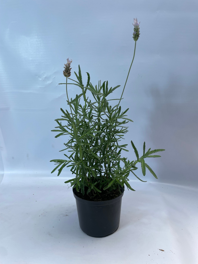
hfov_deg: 53.1
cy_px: 132
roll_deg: +0.6
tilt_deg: -11.4
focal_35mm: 26
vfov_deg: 67.3
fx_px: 198
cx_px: 99
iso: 32
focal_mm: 4.2
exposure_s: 1/569
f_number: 1.6
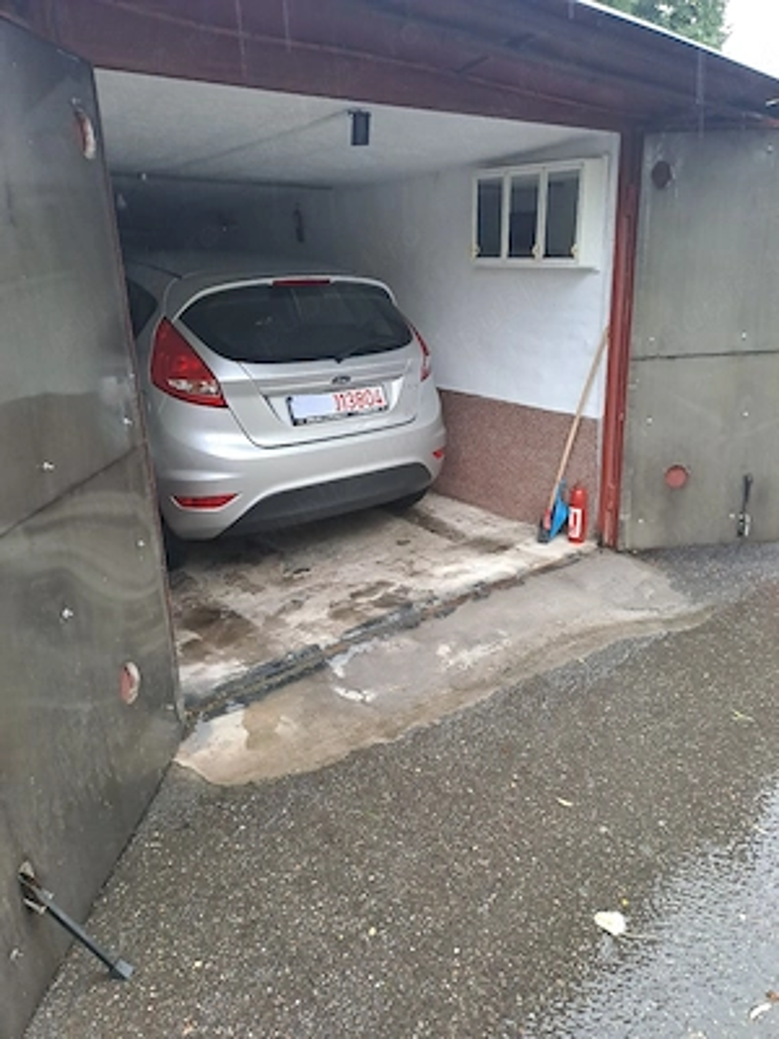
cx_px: 390
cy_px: 520
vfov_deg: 69.4
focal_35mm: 25
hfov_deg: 54.9
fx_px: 750
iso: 320
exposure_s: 1/50
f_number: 1.8
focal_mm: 4.65
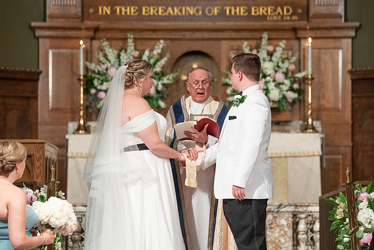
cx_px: 201
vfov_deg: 6.1
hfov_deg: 9.1
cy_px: 110
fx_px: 2360
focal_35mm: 227
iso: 2000
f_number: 4
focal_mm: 198
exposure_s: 1/100
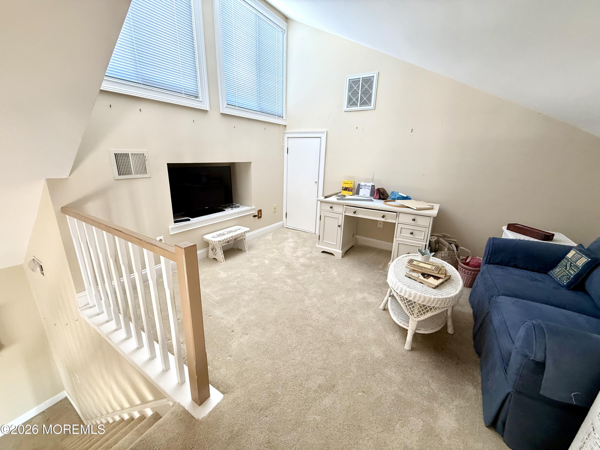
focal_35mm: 14
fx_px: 243
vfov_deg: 85.7
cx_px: 300
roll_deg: -2.0
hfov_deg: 102.1
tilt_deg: -16.8
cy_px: 225
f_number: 2.2
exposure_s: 1/60
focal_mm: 2.22
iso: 200
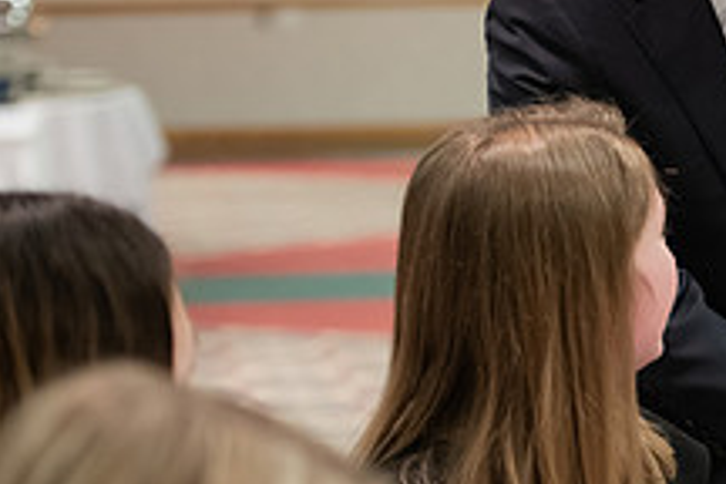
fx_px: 3791
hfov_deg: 10.7
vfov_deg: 7.3
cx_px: 884
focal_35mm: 188
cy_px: 237
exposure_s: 1/200
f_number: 3.2
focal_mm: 70
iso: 3200
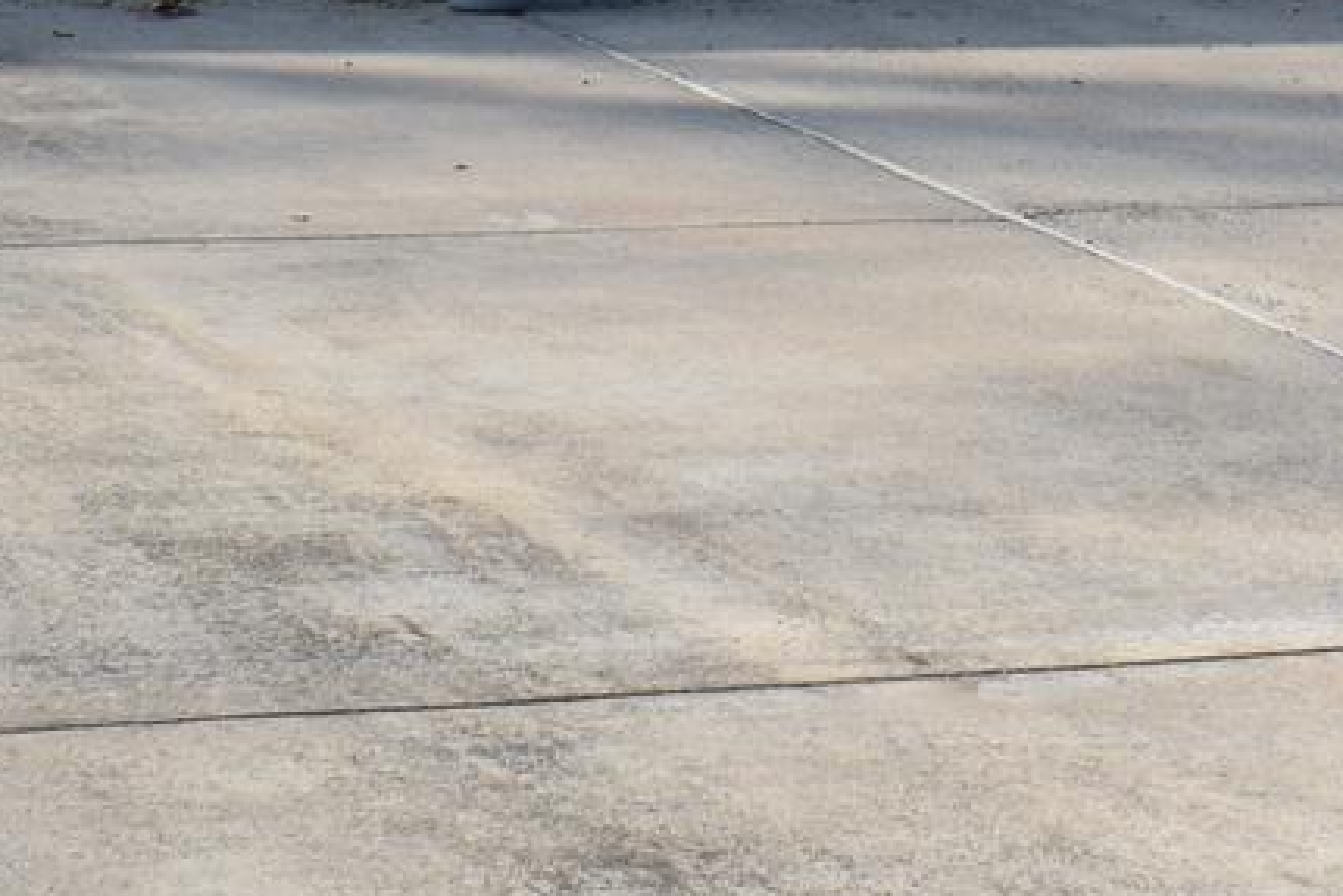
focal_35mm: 143
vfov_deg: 9.0
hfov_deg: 14.3
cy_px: -980
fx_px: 5336
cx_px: 1078
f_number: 9
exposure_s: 1/320
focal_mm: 20
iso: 200
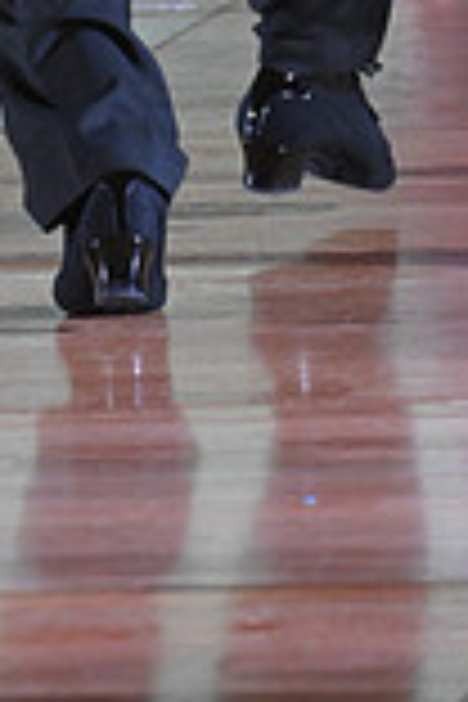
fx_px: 14526
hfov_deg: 1.8
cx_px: 394
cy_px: -572
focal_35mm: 745
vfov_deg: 2.8
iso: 5000
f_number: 5.6
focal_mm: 200
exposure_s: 1/400
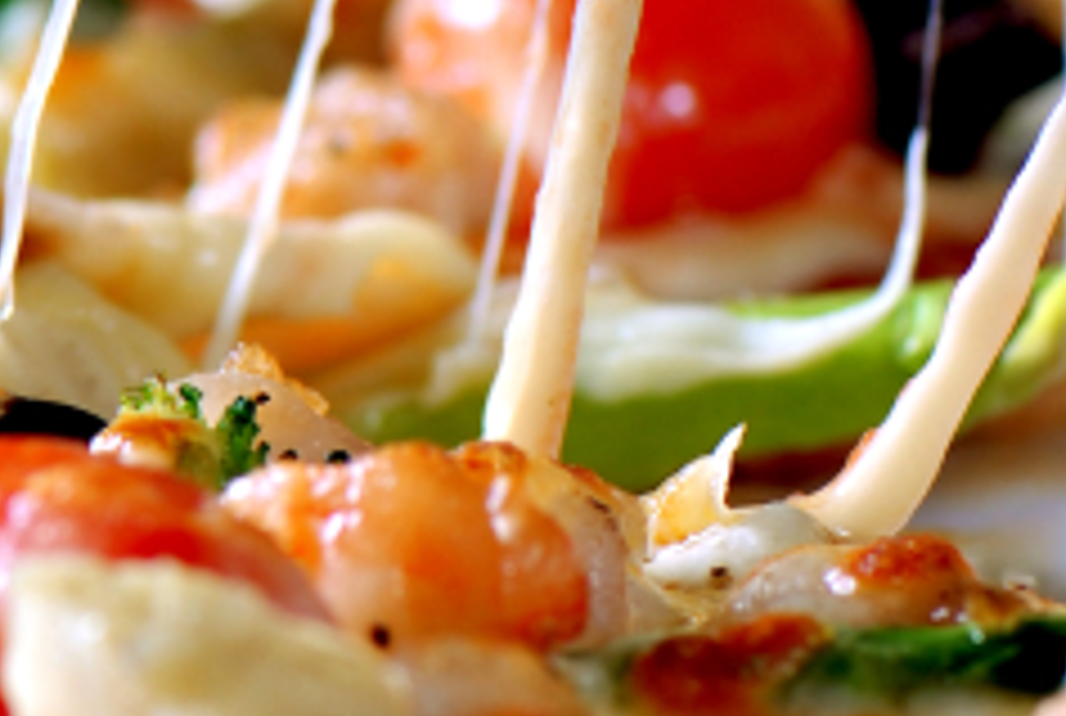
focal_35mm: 562
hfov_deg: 3.7
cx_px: 830
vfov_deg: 2.5
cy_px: -214
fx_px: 16666
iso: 100
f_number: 5.6
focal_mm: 105
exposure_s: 1/160
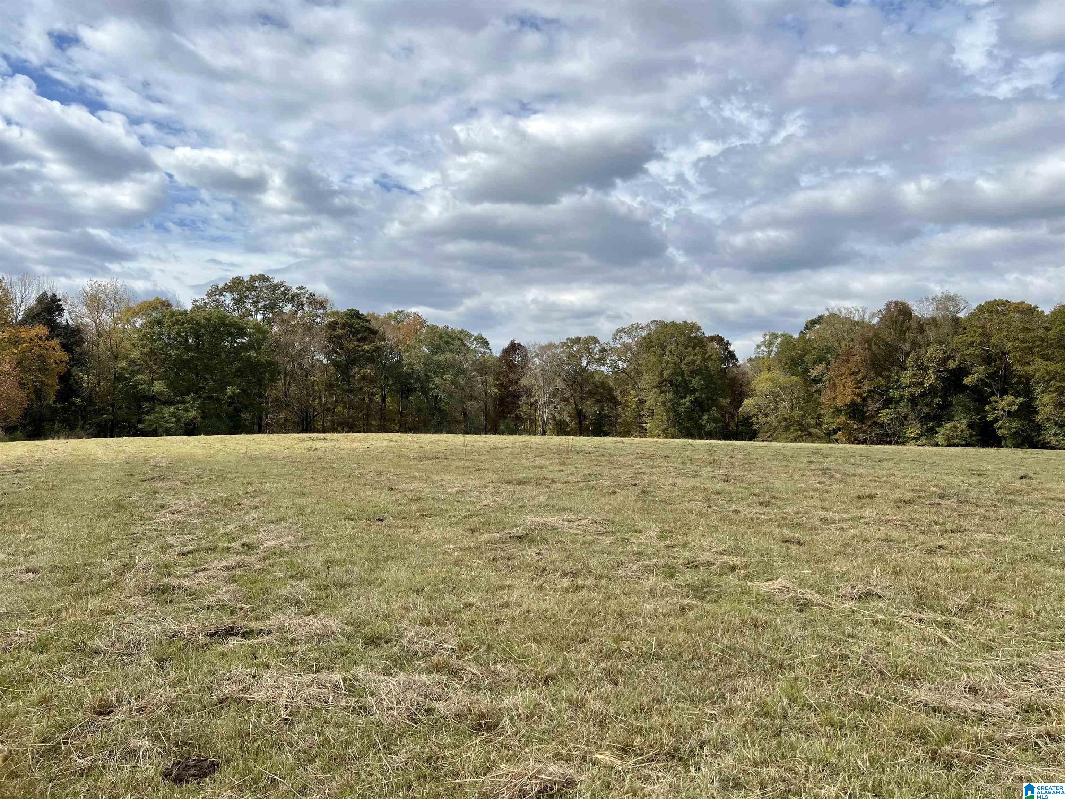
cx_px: 532
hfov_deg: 67.3
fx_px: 800
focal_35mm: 26
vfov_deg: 53.1
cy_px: 400
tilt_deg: +0.7
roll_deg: +0.2
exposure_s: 1/5882
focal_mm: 5.7
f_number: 1.5
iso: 50
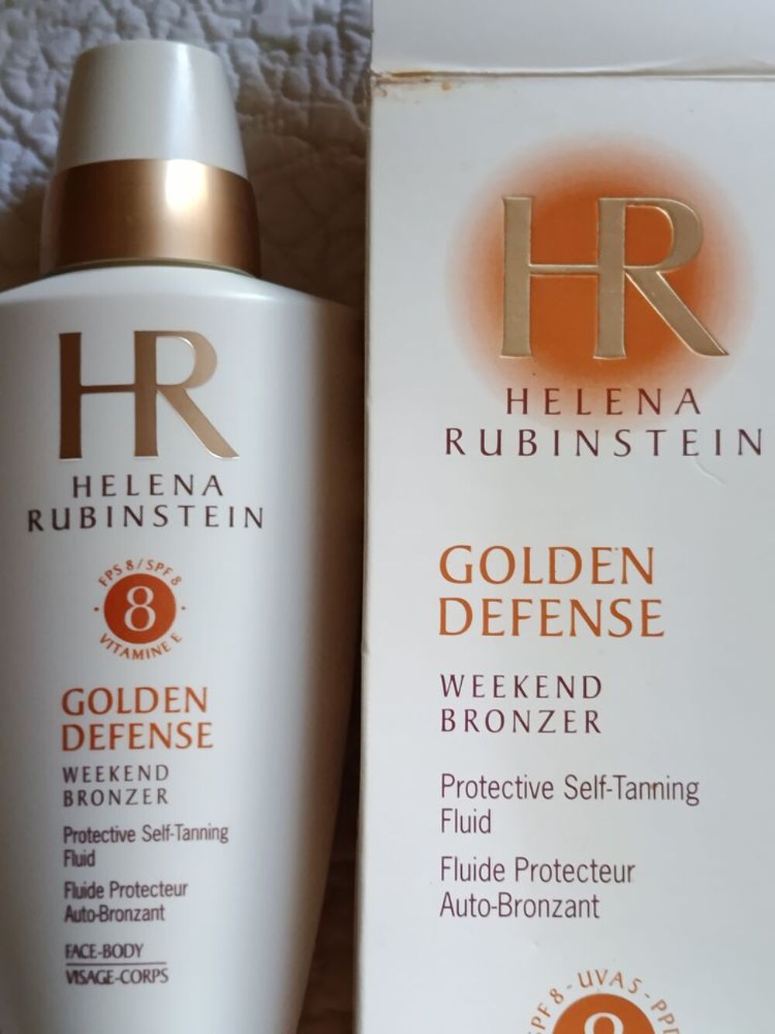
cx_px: 388
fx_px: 2149
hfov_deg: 20.4
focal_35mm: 72
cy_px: 517
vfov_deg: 27.0
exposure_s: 1/99.9
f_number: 1.7
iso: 800
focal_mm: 5.24
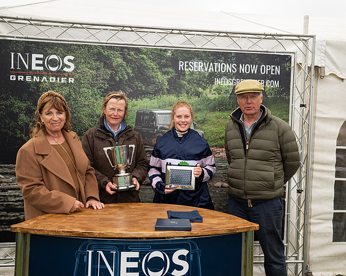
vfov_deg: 38.8
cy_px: 138
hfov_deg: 47.5
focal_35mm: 38
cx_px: 196
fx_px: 392
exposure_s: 1/250
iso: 200
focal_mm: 34
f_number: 5
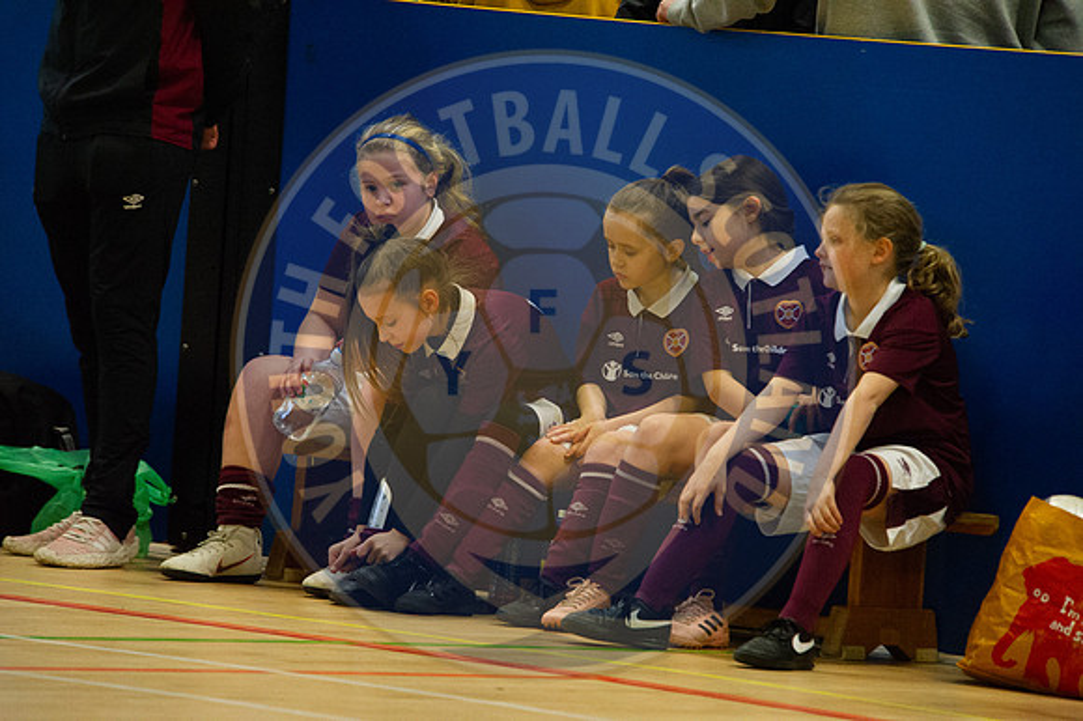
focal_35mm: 310
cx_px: 542
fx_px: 9320
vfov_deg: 4.4
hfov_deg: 6.7
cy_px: 360
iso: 8000
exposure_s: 1/320
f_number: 6.3
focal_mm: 310
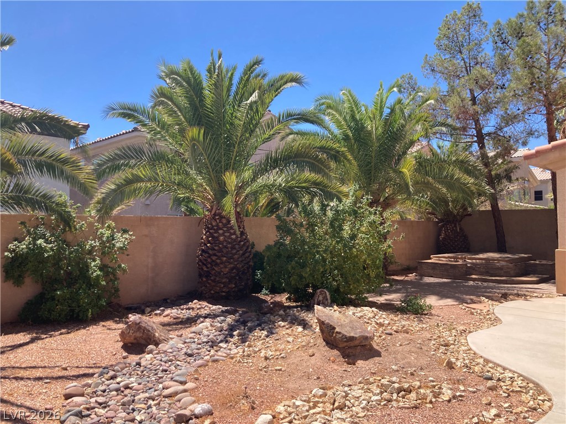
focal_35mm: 28
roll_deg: -1.1
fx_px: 458
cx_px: 283
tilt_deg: +4.2
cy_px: 212
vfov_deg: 49.7
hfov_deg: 63.4
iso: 20
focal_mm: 3.99
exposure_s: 1/1412
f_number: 1.8
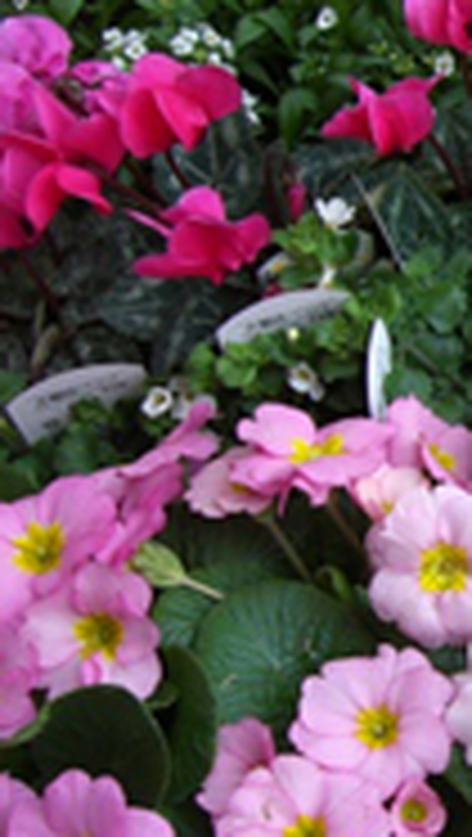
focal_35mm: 89
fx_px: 1975
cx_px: 863
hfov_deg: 12.4
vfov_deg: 23.9
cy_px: 405
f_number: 2.7
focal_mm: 6.2
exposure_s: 1/100
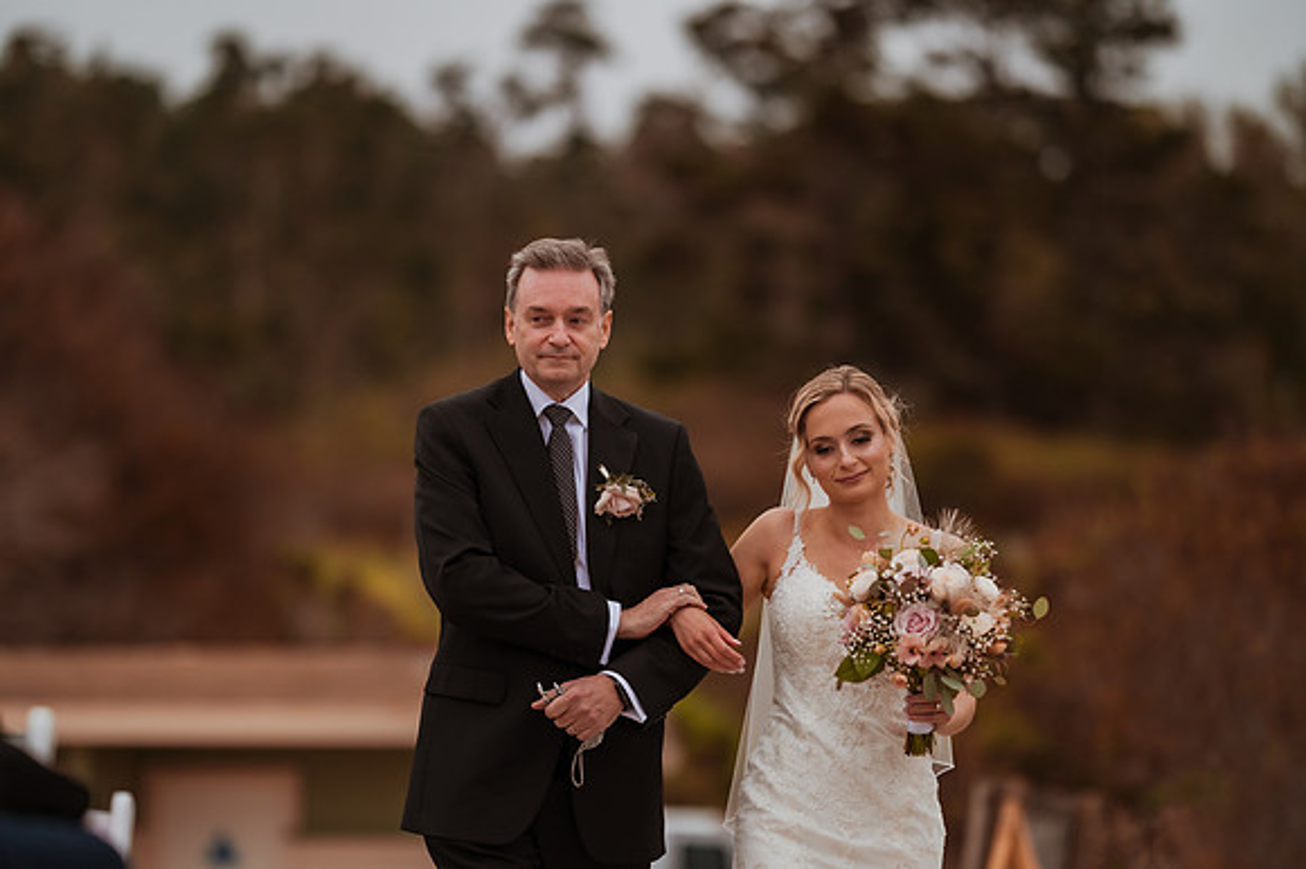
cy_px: 434
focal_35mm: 135
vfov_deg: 10.1
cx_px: 653
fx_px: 4895
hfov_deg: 15.2
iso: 500
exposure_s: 1/3200
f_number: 1.8
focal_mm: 135
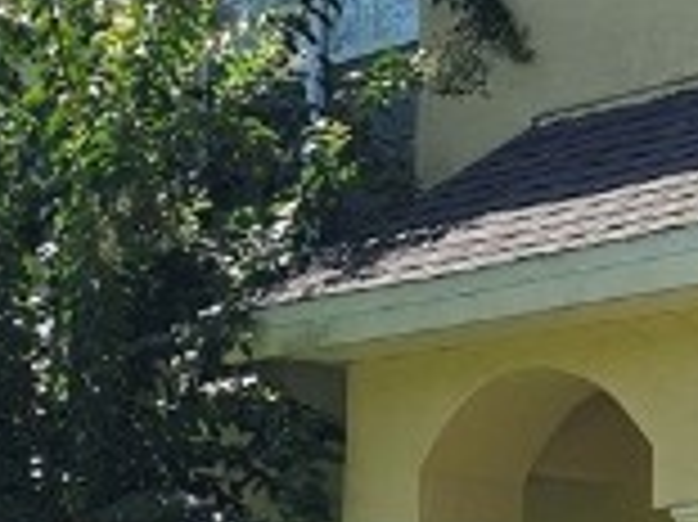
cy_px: 428
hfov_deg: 12.2
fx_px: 3063
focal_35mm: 152
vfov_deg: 9.7
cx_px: 1162
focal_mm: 6.3
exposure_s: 1/1111
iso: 12
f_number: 1.7
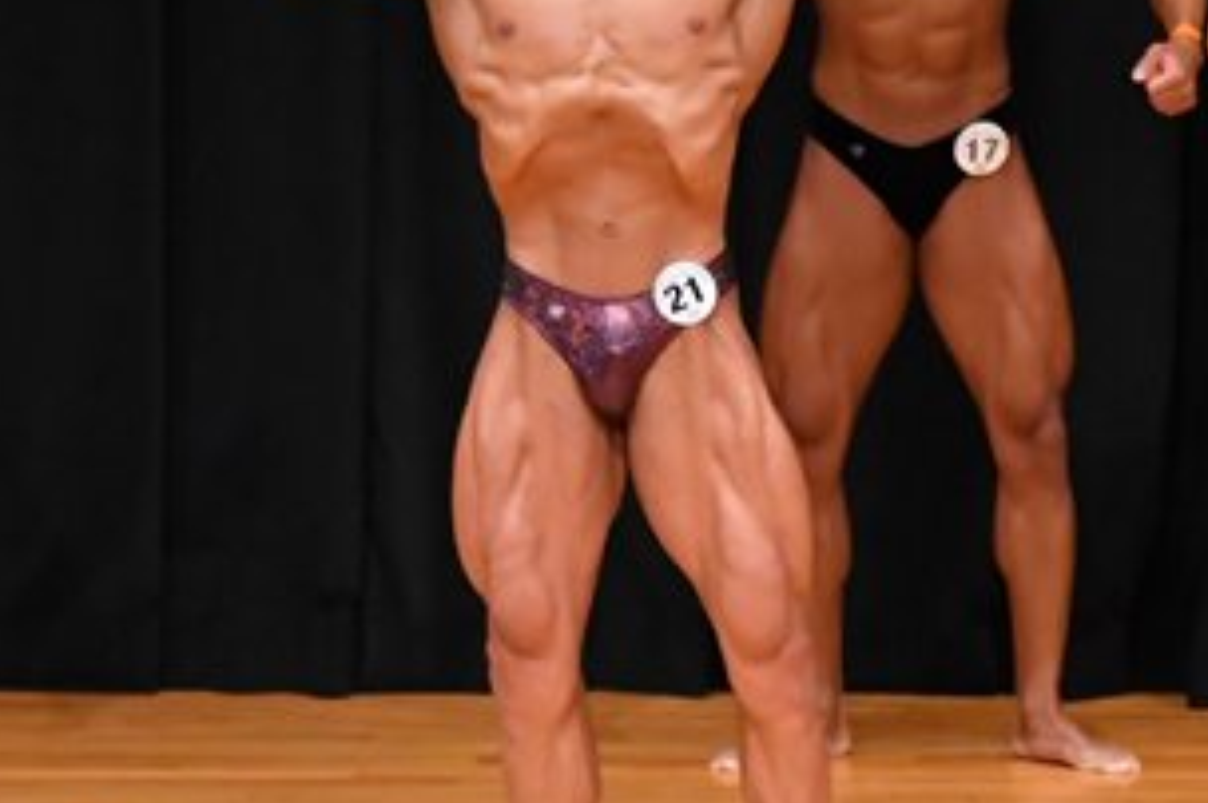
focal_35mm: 554
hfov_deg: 3.7
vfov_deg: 2.5
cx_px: 1476
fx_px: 18570
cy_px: 223
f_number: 5.6
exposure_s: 1/400
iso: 4000
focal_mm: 145
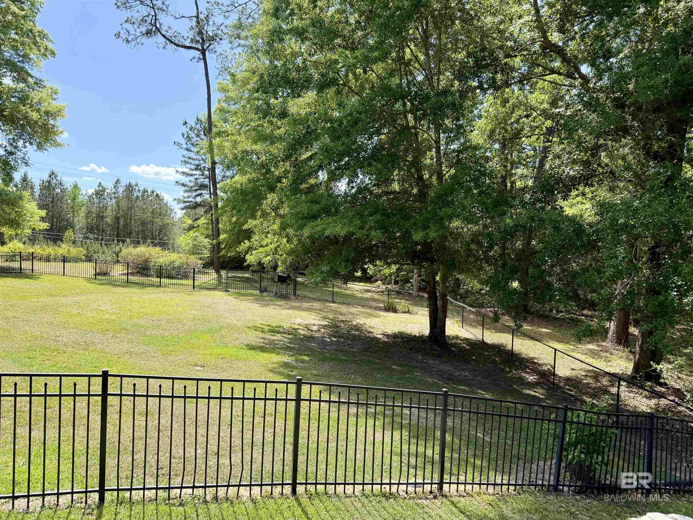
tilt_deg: -2.8
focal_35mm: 24
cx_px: 346
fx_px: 480
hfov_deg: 71.6
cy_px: 260
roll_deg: -1.0
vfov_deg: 56.8
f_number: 1.78
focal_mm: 6.76
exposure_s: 1/1770
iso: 100
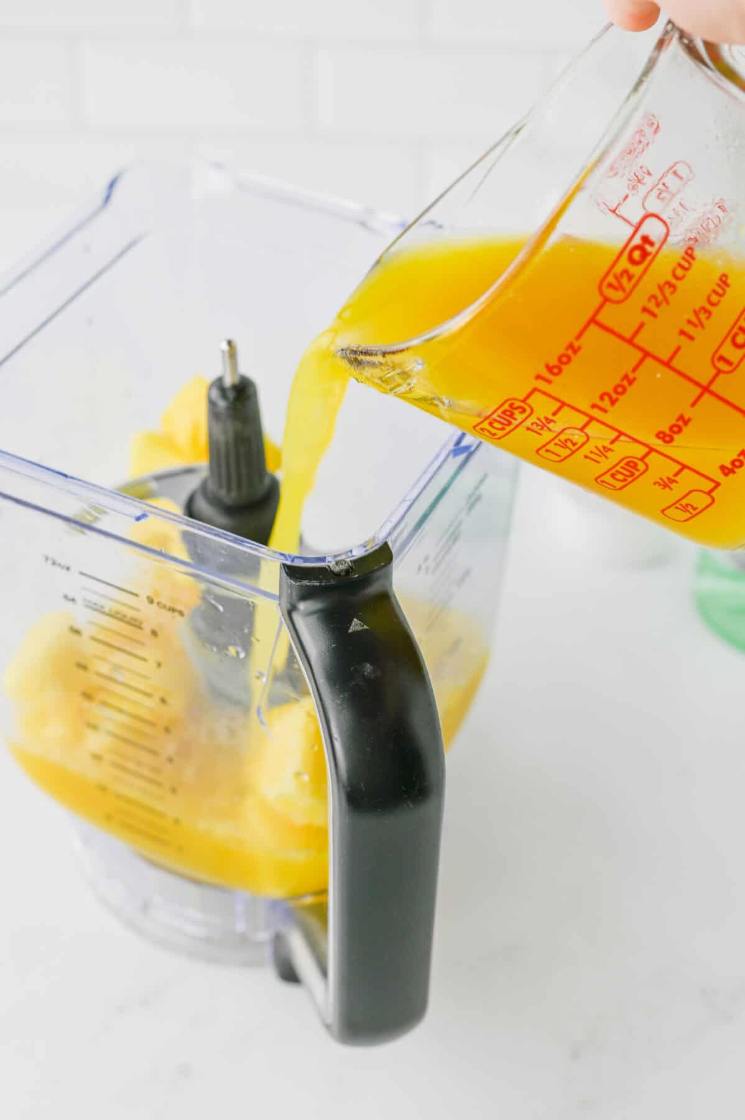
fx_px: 1554
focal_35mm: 50
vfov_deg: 39.6
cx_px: 372
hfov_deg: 27.0
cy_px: 560
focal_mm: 50
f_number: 6.3
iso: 160
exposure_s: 1/80
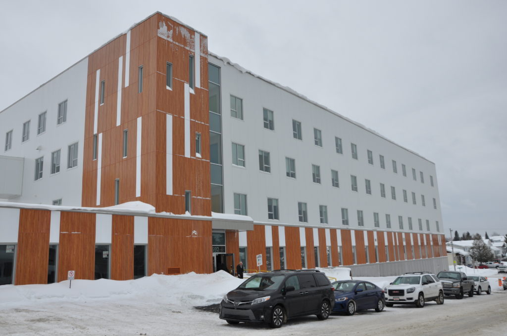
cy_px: 168
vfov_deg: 41.6
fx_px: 443
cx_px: 254
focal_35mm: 32
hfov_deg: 59.6
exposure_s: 1/250
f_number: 8
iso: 200
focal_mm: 21
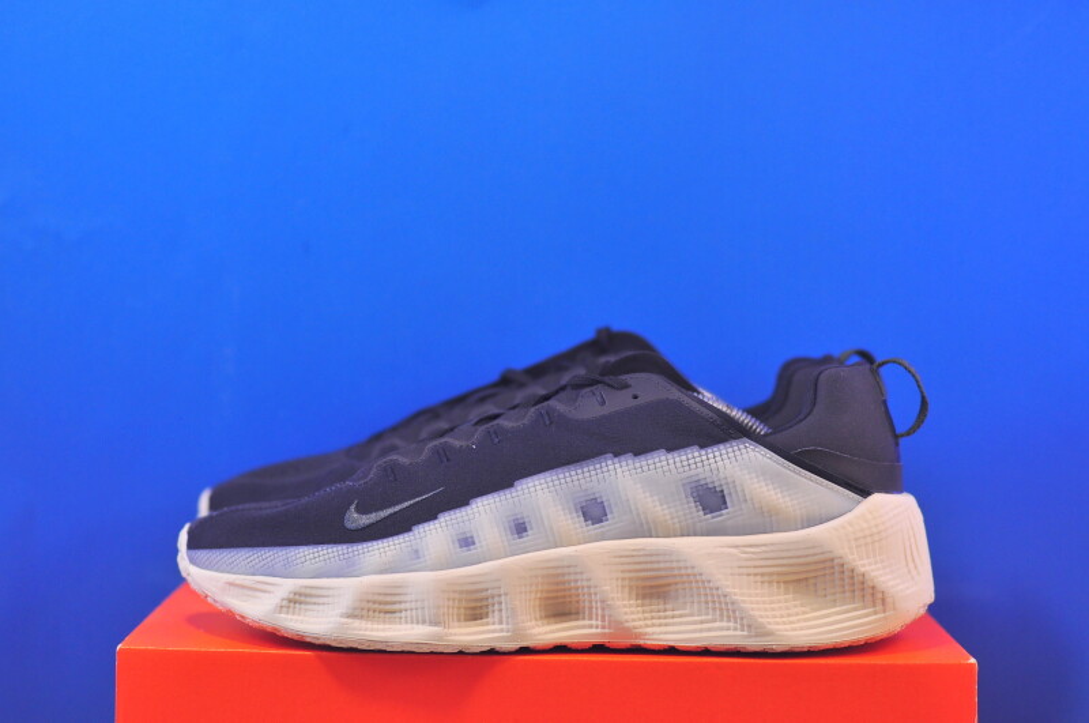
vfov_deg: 18.1
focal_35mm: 75
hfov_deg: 27.0
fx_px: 2266
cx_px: 544
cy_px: 362
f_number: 2.5
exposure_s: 1/320
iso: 250
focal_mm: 50
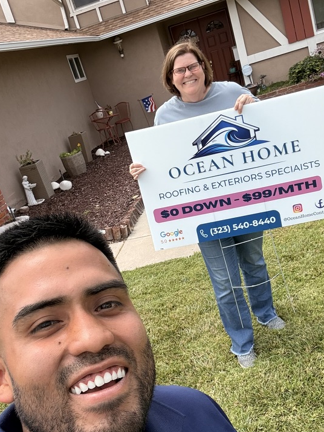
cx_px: 175
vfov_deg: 43.8
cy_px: 242
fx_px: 536
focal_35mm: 43
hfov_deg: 33.6
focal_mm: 2.69
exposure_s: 1/740
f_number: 1.9
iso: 25
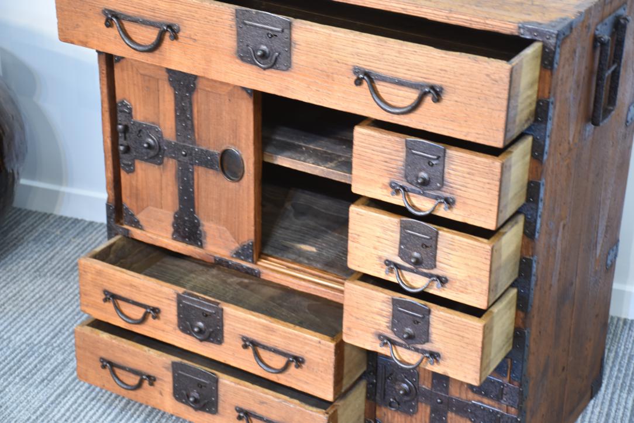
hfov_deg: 26.0
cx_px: 317
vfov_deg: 17.5
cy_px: 212
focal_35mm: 78
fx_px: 1374
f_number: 4.8
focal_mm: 52
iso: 400
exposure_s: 1/10
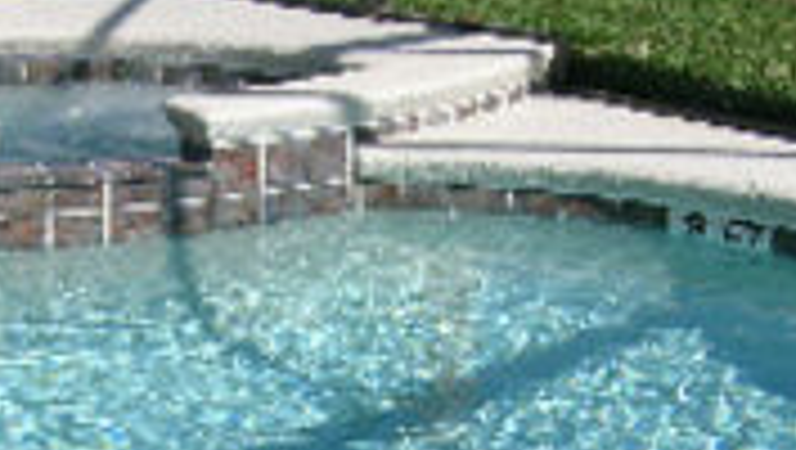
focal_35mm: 95
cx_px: 202
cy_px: 603
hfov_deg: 22.2
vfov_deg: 12.4
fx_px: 2007
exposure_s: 1/379
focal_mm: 8.7
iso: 50
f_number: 5.1
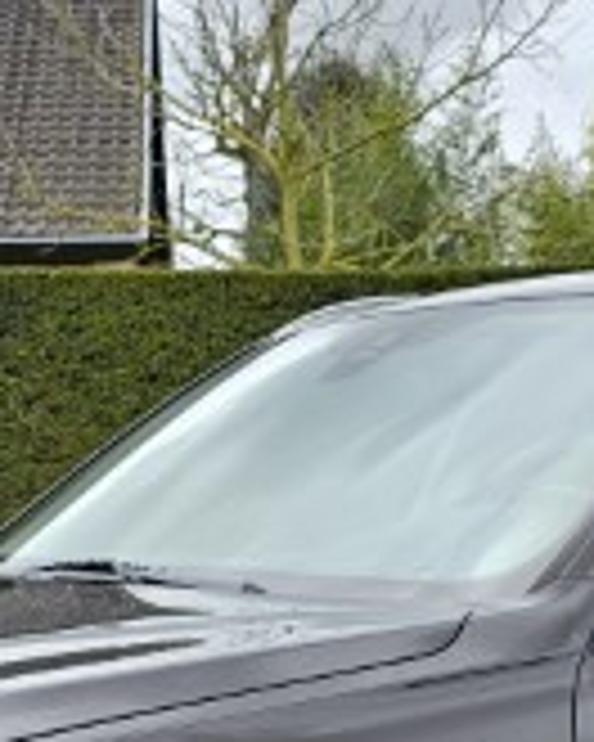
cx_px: 270
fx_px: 1912
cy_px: 989
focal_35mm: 87
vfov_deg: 20.0
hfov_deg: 17.7
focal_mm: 6.3
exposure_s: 1/227
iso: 10
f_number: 1.7
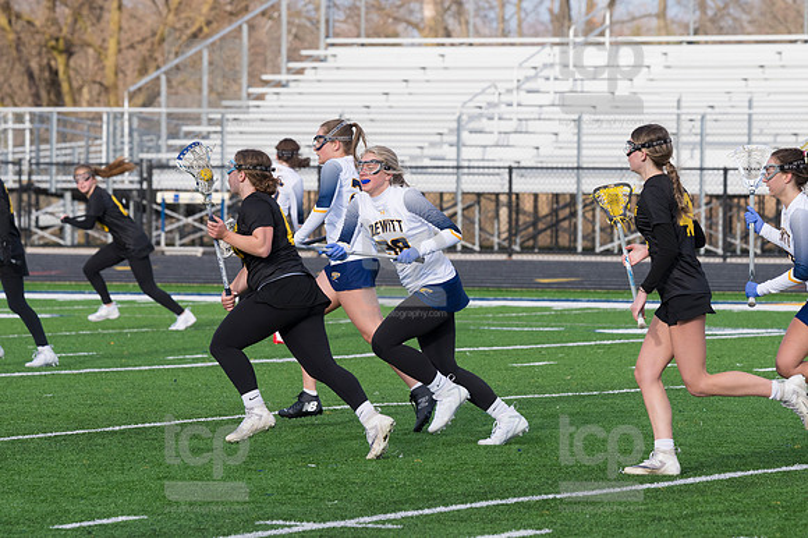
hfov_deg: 7.4
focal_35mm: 277
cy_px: 269
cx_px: 404
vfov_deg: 5.0
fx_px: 6213
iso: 320
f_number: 5.6
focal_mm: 185
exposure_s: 1/1600
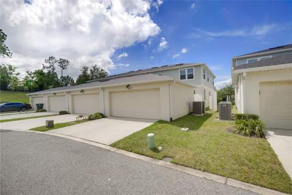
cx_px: 146
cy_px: 98
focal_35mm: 15
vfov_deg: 77.3
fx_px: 122
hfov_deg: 100.4
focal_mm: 10
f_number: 8
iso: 100
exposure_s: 1/400
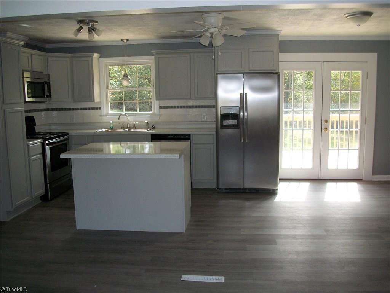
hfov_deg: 56.8
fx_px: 361
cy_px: 146
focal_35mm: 32
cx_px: 195
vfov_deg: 44.2
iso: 80
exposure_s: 1/125
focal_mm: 5.7
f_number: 2.9
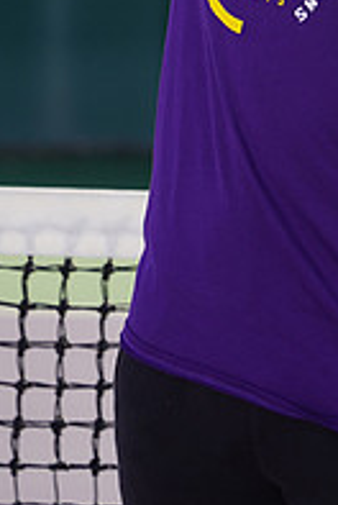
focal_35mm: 829
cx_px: 367
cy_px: -133
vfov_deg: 2.5
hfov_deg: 1.7
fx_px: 11633
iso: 100
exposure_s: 1/250
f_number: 8
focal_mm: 282
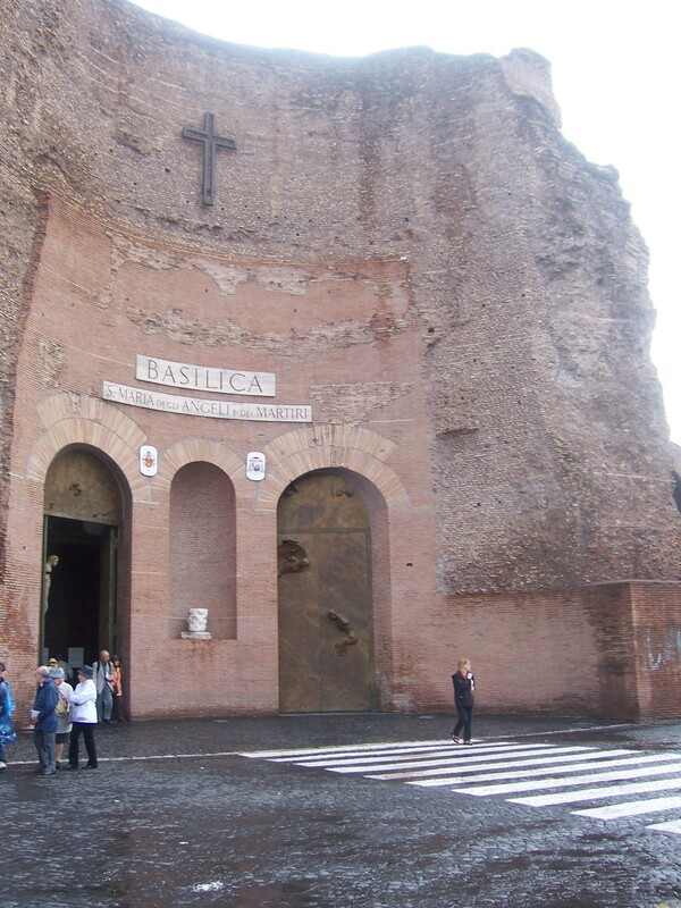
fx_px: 944
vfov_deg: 51.4
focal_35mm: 36
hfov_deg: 39.7
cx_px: 340
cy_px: 454
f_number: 2.8
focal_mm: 6.2
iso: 80
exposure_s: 1/250
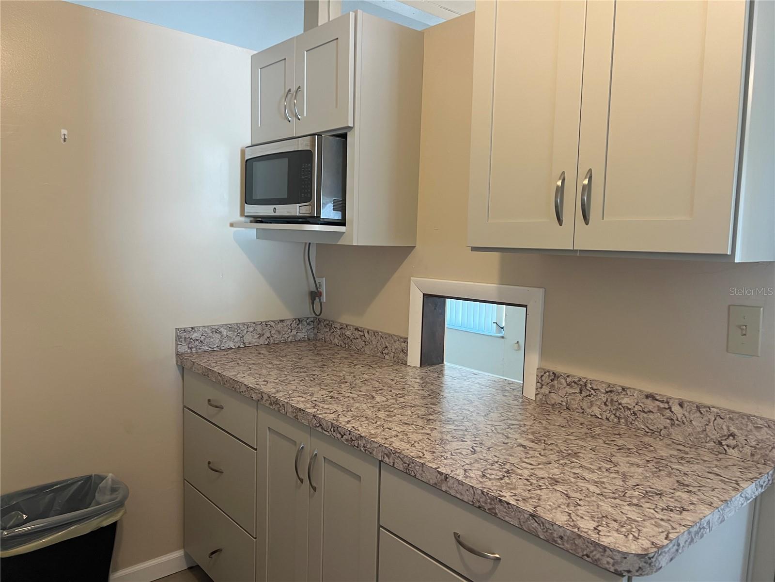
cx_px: 388
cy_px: 291
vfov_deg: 53.1
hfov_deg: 67.3
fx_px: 582
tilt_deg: -6.1
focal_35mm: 26
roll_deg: -2.3
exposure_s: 1/60
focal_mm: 5.7
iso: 80
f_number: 1.5
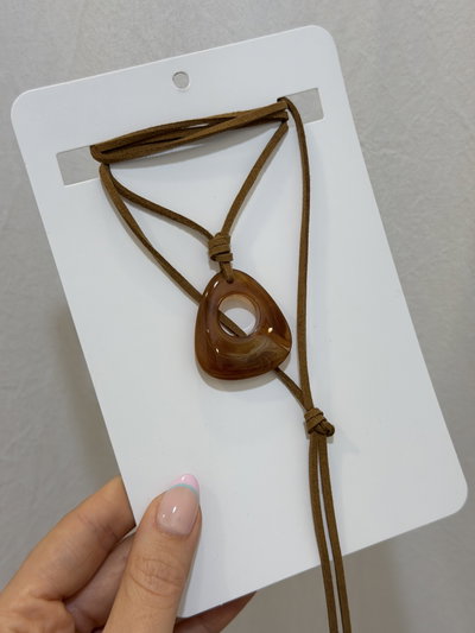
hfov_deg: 30.3
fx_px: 878
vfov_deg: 39.6
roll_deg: +7.3
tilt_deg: -20.8
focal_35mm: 48
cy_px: 316
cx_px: 238
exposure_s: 1/100
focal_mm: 6.76
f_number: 1.78
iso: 50
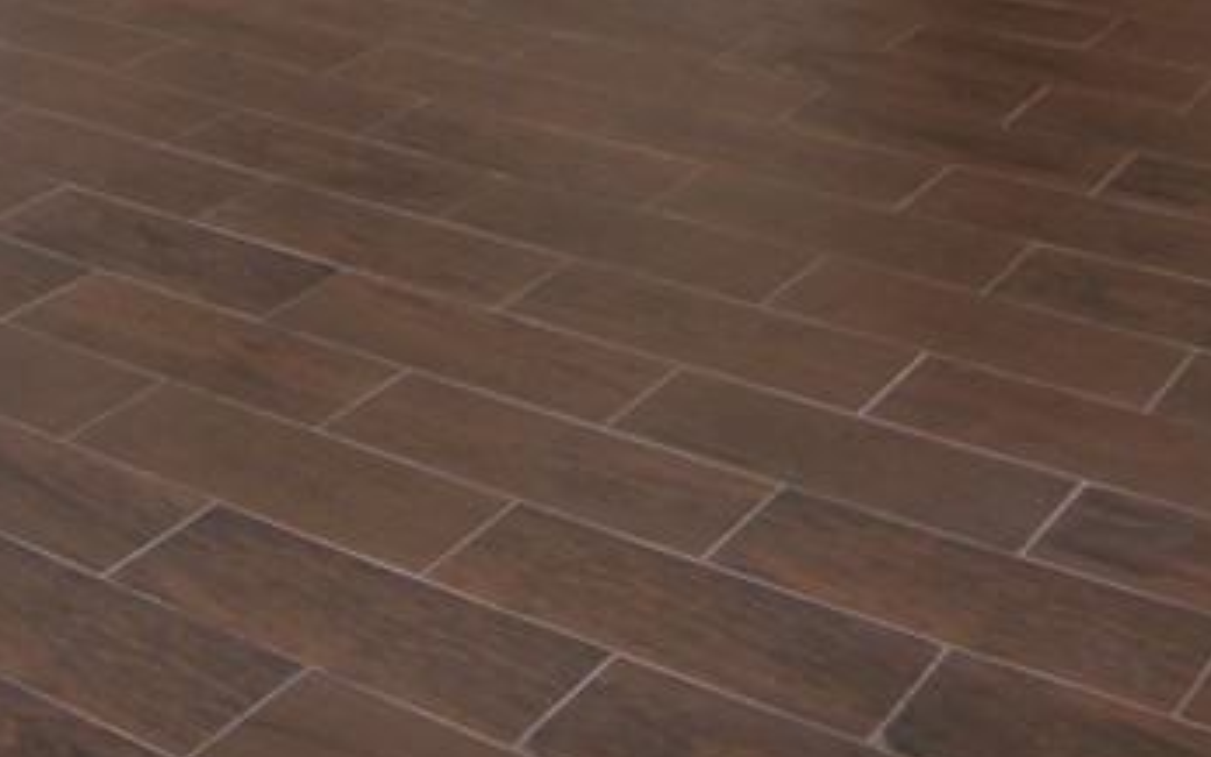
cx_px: 523
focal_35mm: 75
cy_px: -506
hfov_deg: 27.5
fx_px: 2476
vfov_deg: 15.5
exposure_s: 1/30
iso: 100
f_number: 2.8
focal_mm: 5
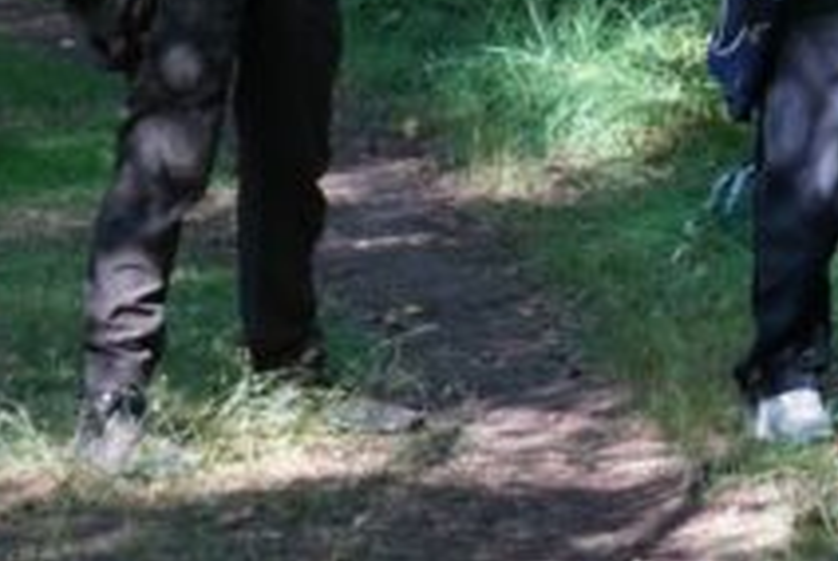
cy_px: -105
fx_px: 4499
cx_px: 1783
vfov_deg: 7.1
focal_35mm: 193
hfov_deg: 9.8
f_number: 4
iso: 500
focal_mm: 40
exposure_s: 1/160
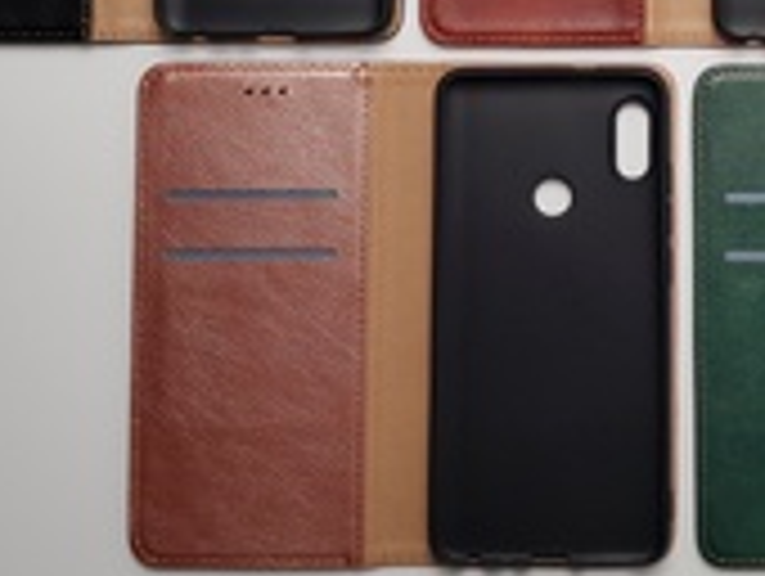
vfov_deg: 23.2
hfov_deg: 30.3
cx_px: 680
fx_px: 1350
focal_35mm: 61
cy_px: 9
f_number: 1.7
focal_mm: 4.2
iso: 64
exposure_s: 1/60
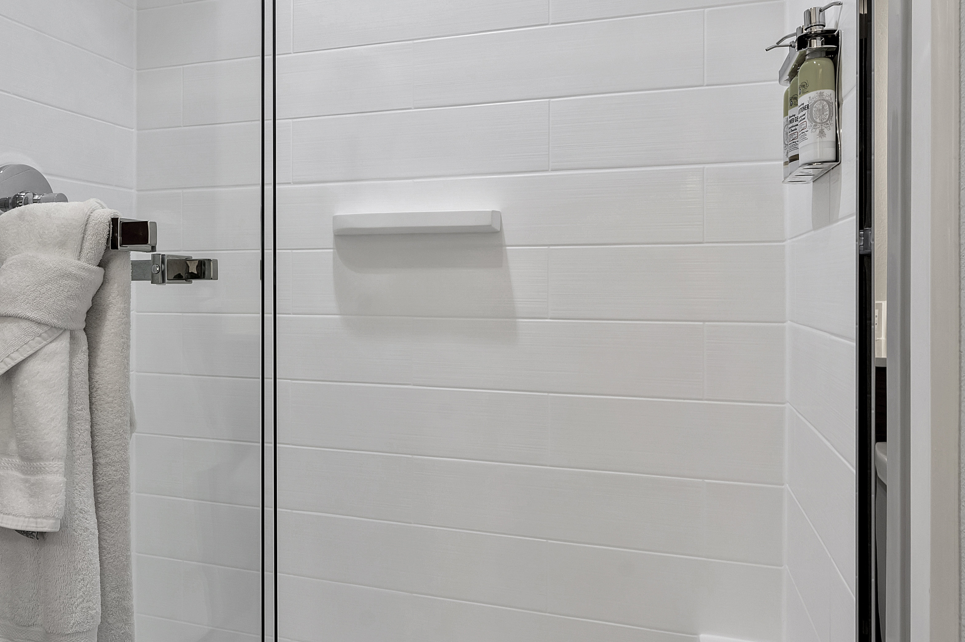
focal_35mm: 27
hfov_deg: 66.9
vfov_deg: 47.7
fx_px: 723
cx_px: 396
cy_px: 264
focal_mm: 14
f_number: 8
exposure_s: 1/13
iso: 320
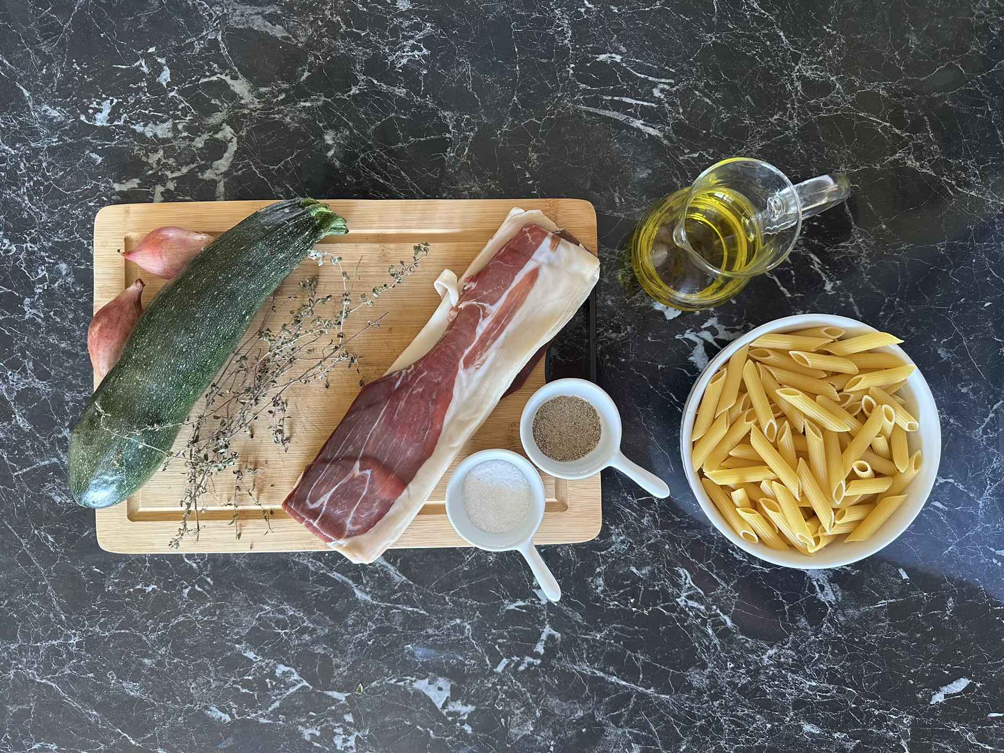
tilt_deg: -89.1
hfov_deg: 71.6
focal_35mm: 24
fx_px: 696
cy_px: 376
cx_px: 502
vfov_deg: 56.8
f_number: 1.78
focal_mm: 6.86
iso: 250
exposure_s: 1/60
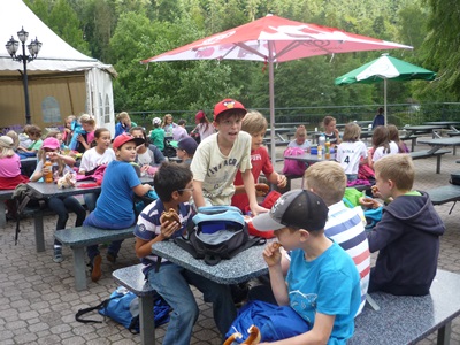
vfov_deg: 42.9
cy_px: 172
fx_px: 439
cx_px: 230
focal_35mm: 33
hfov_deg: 55.4
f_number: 2.8
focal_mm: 5.5
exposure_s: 1/200
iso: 100
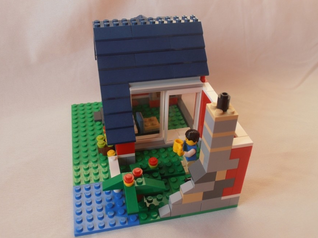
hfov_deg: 49.0
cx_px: 161
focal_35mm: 38
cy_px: 118
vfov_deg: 37.7
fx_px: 349
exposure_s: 1/50
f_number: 3.9
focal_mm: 6.61
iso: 80
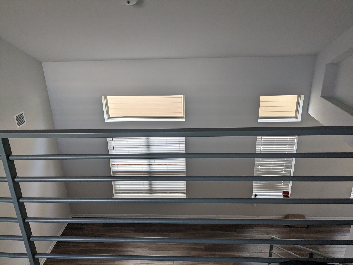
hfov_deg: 65.3
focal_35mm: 27
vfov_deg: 51.4
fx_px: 275
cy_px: 132
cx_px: 176
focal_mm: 4.38
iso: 68
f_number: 1.73
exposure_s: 1/187
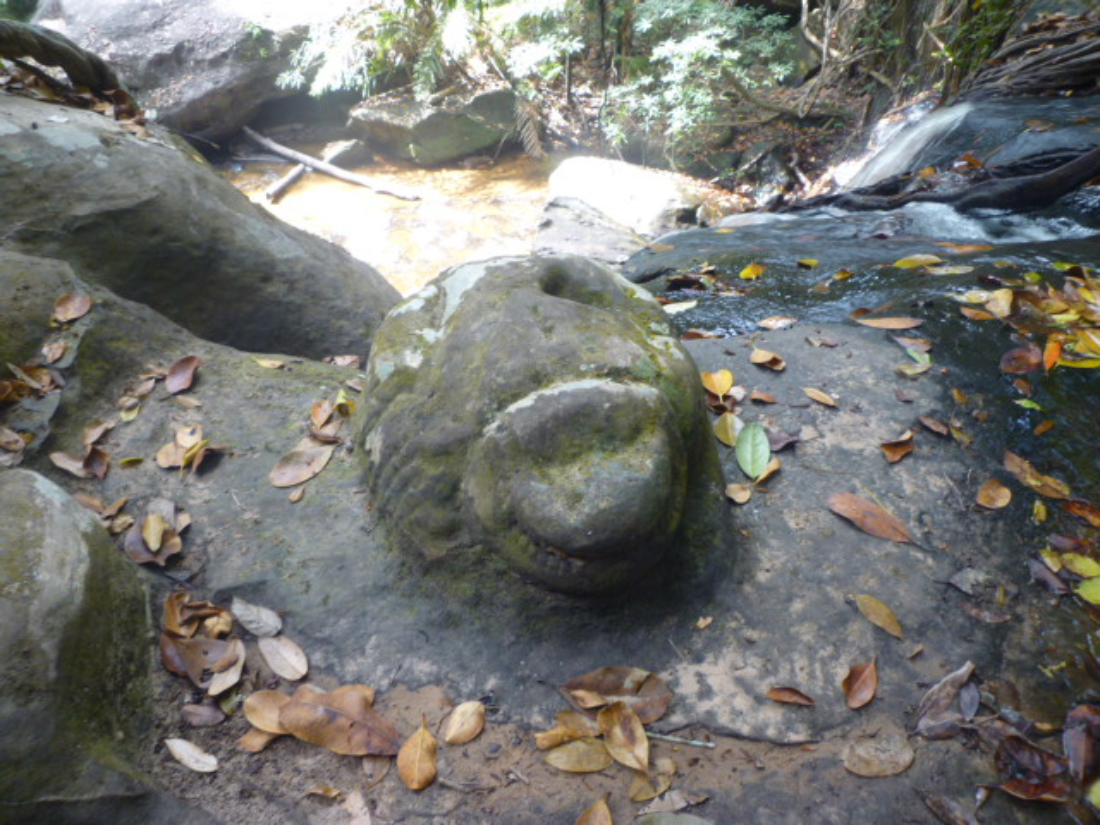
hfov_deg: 69.4
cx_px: 550
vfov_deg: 54.9
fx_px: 794
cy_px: 412
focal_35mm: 25
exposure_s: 1/30
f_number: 2.8
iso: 125
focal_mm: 4.4
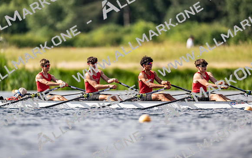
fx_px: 4218
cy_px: 84
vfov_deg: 2.1
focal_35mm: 614
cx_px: 126
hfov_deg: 3.4
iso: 250
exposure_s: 1/2500
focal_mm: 600
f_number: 4
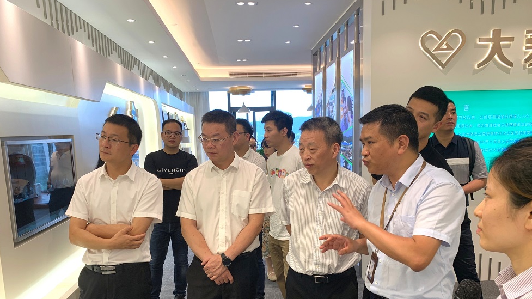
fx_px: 409
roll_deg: +1.4
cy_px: 201
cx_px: 268
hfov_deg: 66.1
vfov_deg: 39.6
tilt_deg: -7.1
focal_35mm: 29
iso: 64
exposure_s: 1/100
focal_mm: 4.25
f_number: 1.8
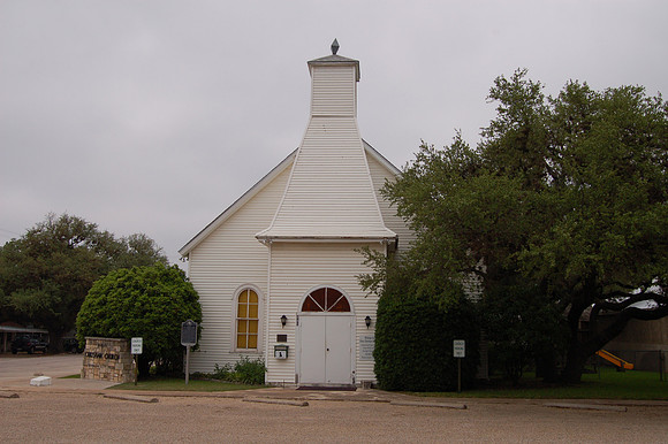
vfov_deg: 39.9
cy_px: 222
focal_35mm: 33
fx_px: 612
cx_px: 334
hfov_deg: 57.3
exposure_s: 1/125
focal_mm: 22
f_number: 8
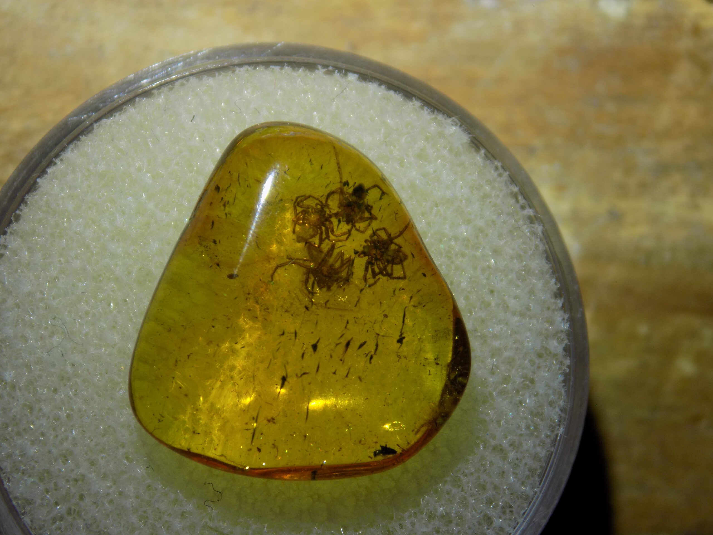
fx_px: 3460
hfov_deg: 11.8
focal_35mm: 168
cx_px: 356
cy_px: 268
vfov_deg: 8.8
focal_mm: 29.9
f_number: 5.3
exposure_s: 1/160
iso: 80
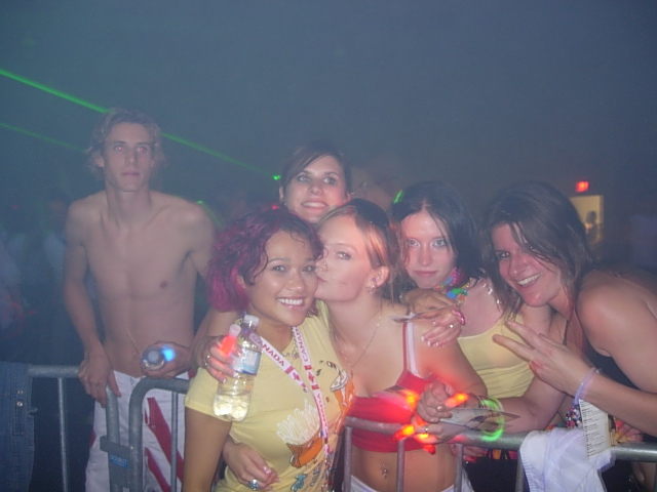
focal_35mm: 38
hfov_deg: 49.0
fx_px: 721
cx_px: 328
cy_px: 246
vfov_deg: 37.7
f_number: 2.8
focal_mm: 7.8
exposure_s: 1
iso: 79
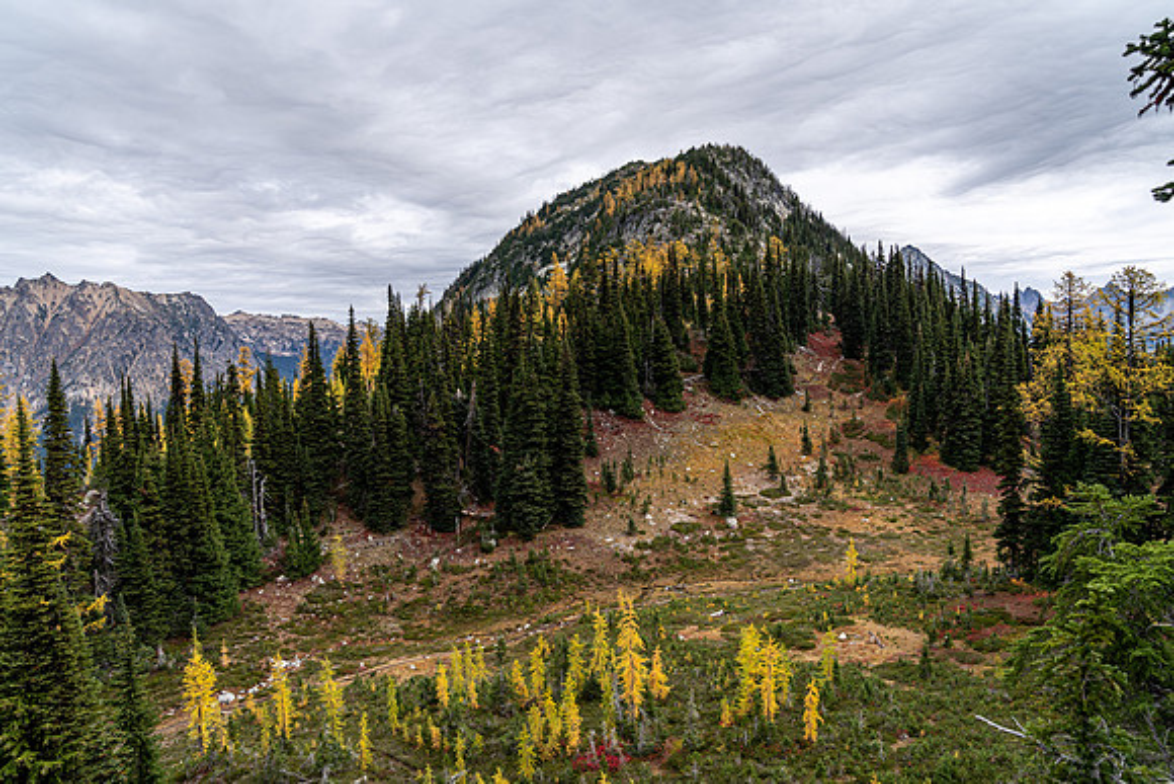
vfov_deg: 53.2
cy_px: 392
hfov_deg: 73.7
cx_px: 587
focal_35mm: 24
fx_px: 783
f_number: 5
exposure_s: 1/500
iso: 100
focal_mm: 24
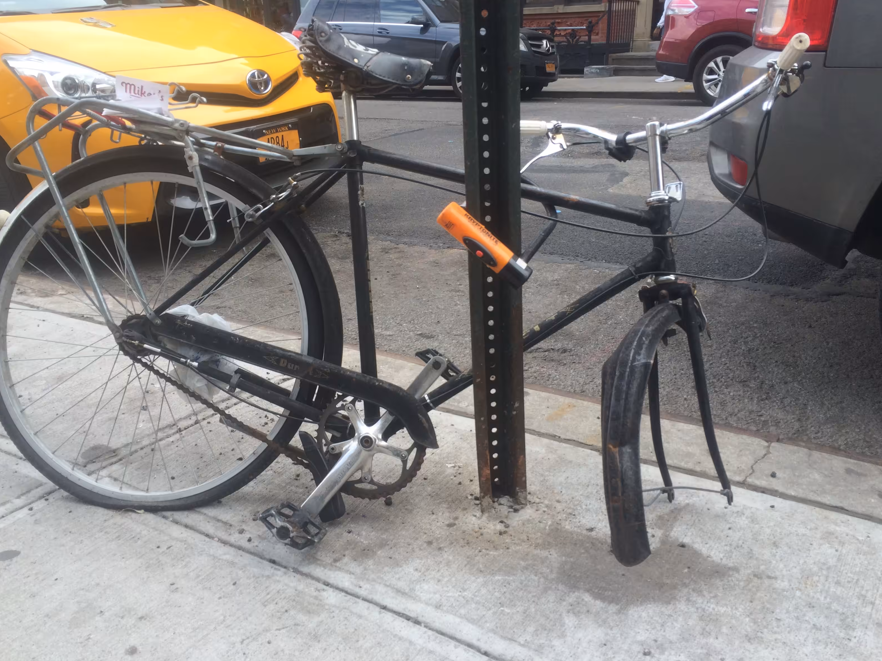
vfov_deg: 46.8
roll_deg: +2.4
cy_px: 328
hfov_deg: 60.0
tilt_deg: -17.9
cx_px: 436
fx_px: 764
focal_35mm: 30
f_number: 2.2
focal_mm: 4.15
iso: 32
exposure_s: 1/260
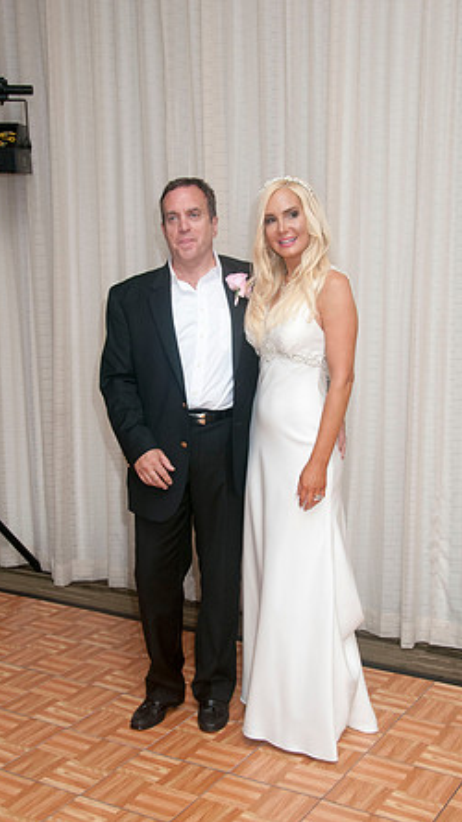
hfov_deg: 25.9
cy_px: 414
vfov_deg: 44.6
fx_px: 1003
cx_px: 237
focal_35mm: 46
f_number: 5.6
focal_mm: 29
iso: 400
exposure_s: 1/60
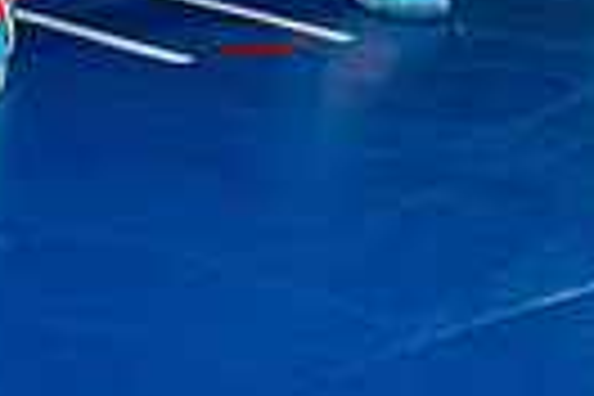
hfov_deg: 16.1
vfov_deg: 9.6
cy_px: -572
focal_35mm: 126
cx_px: 104
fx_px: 2079
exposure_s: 1/125
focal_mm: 37
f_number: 4
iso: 800
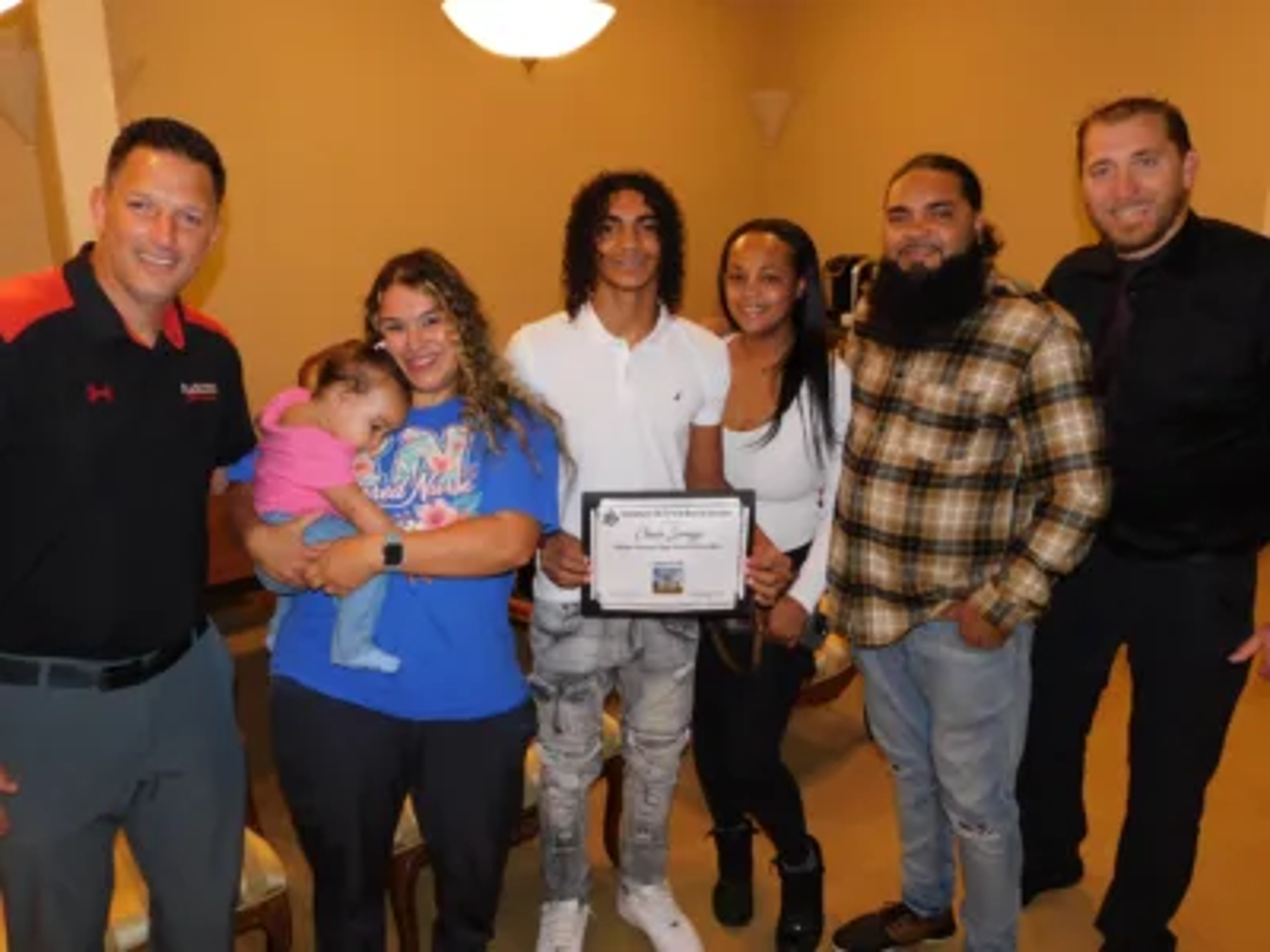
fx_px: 1101
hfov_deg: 60.0
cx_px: 635
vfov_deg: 46.8
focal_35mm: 30
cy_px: 476
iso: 200
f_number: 3.2
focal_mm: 5.3
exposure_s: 1/30
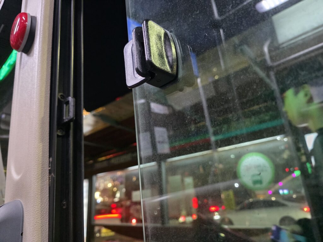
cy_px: 121
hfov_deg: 73.9
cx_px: 162
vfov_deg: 58.9
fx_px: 215
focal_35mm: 23
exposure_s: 1/120
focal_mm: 6.3
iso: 1600
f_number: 1.7
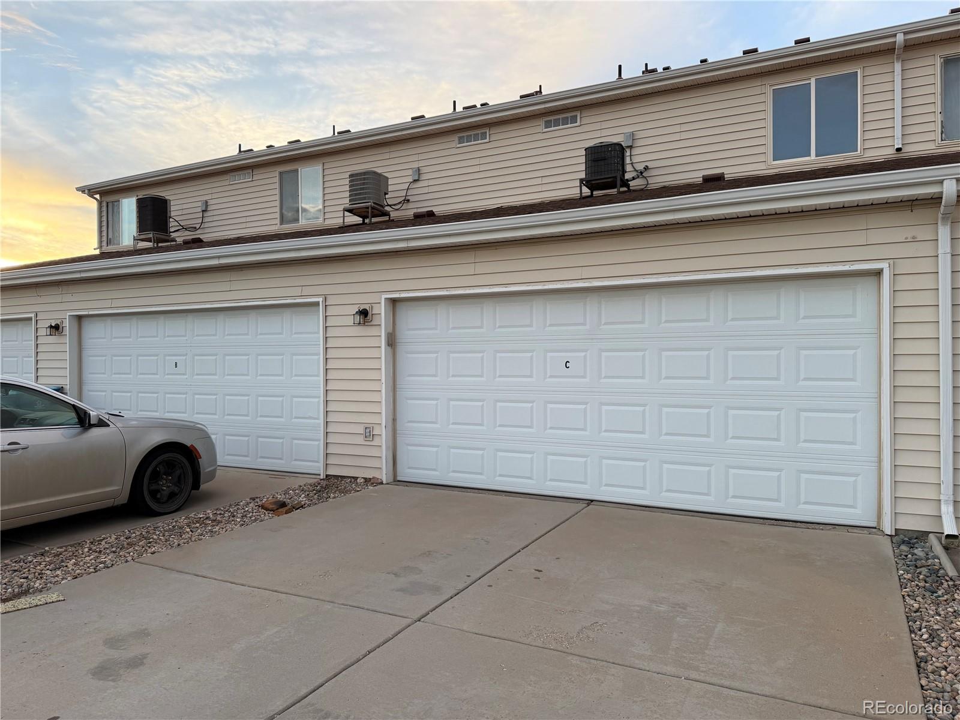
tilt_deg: +3.6
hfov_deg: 71.6
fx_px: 666
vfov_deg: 56.8
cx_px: 480
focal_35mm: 24
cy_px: 360
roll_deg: -0.2
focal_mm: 6.76
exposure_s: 1/197
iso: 100
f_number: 1.78
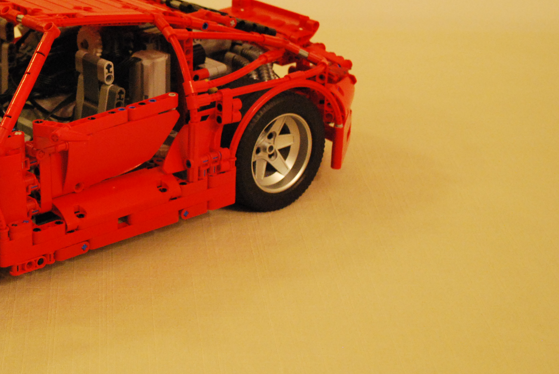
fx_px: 1430
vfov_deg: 14.8
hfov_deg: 21.5
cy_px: 97
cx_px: 38
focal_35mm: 92
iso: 1600
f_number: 4.8
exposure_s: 1/25
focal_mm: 32
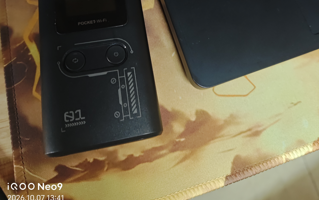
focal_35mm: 33
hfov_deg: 58.1
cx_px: 160
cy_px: -5
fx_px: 287
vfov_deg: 34.5
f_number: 1.88
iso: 1567
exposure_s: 1/33.3
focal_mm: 5.56
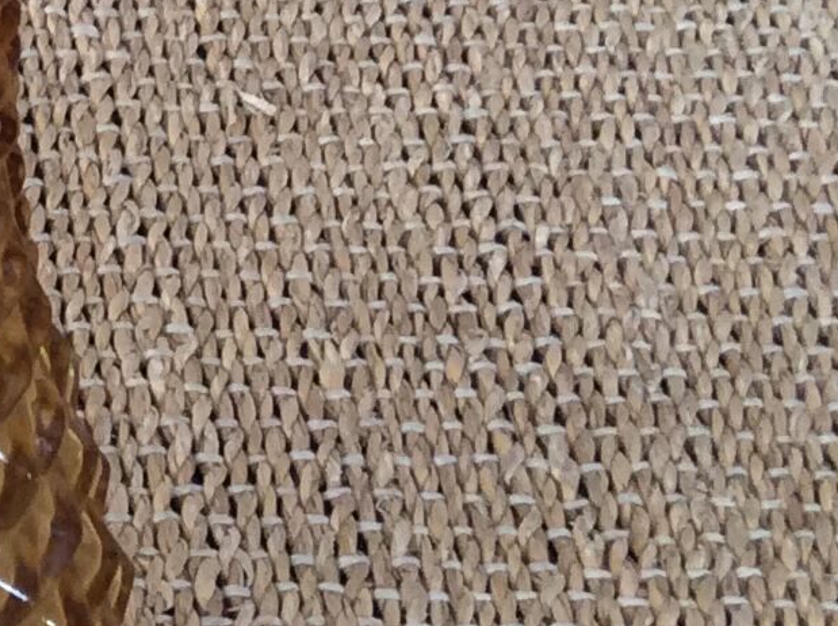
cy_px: 3
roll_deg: -1.1
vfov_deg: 10.9
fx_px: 3238
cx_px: -321
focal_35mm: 134
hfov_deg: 14.0
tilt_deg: -40.3
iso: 64
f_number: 2.4
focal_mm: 3.3
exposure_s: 1/25
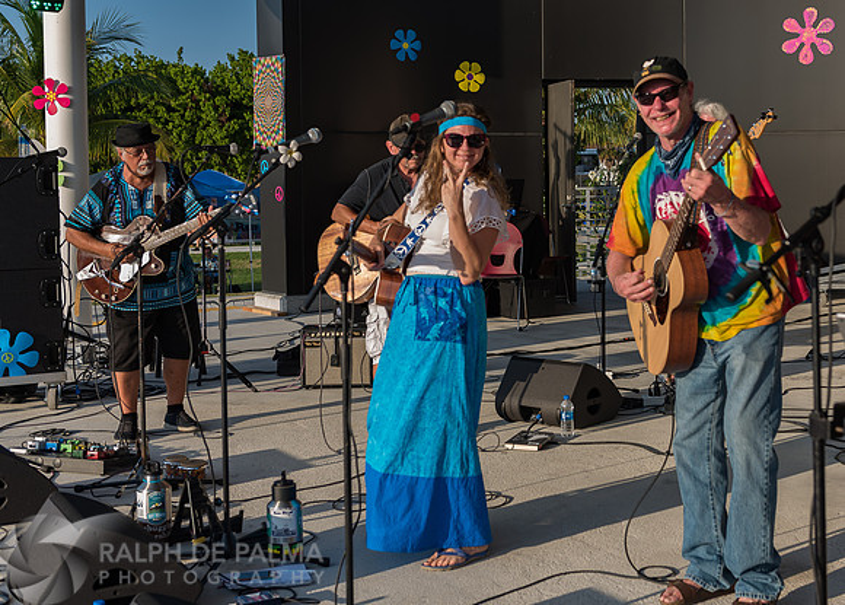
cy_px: 223
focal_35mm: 53
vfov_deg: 26.7
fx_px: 1271
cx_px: 572
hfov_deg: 36.4
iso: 64
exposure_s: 1/160
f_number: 4.5
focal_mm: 40
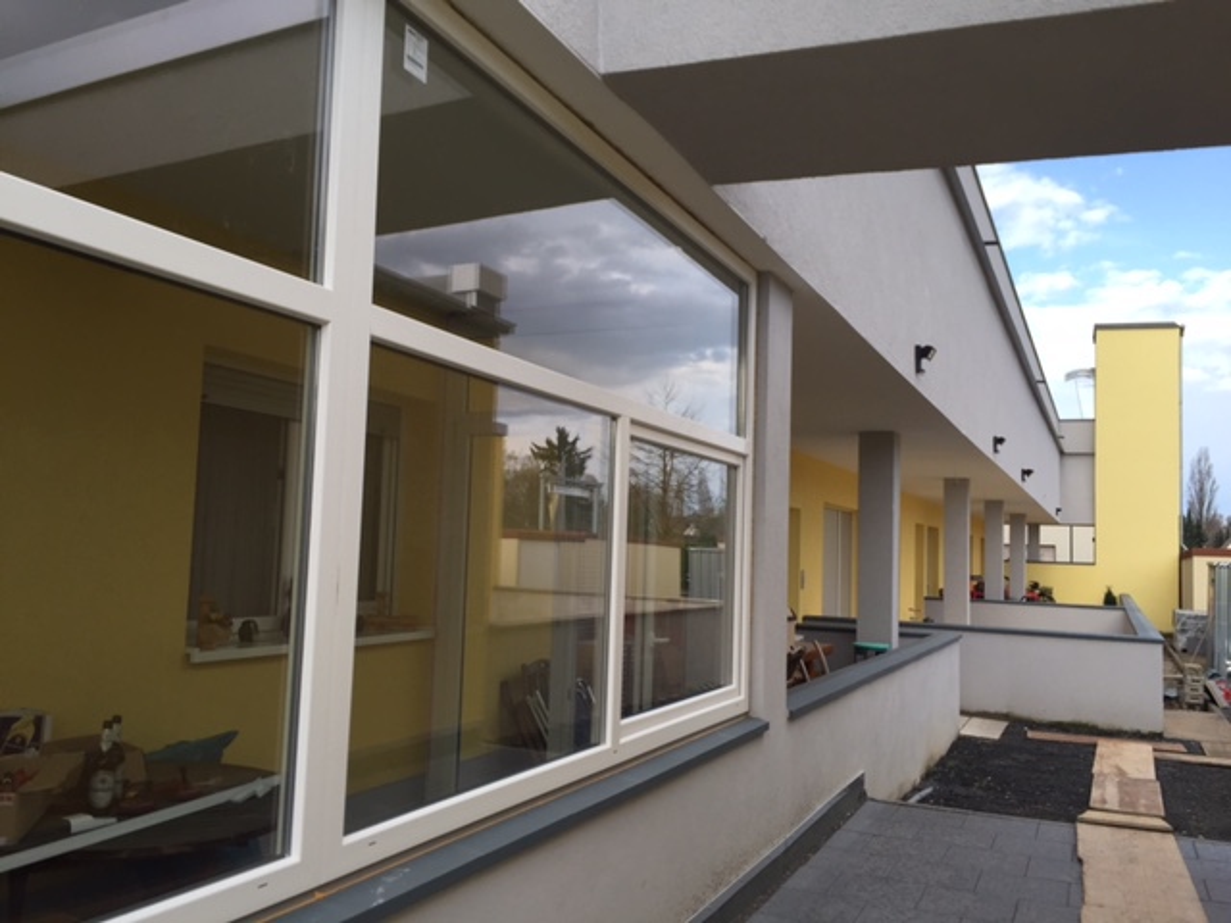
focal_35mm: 29
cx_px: 616
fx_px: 1031
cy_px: 462
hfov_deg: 61.7
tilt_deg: +4.1
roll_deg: -2.0
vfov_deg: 48.2
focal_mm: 4.15
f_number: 2.2
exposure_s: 1/534
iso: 32
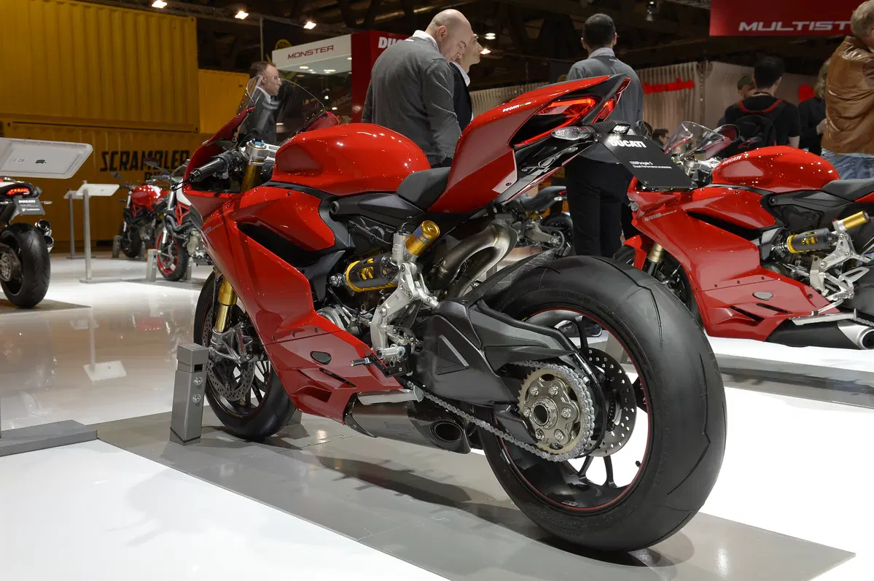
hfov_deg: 48.5
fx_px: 970
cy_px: 290
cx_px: 437
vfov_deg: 33.3
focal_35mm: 40
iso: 800
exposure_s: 1/250
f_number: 7.1
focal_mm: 40
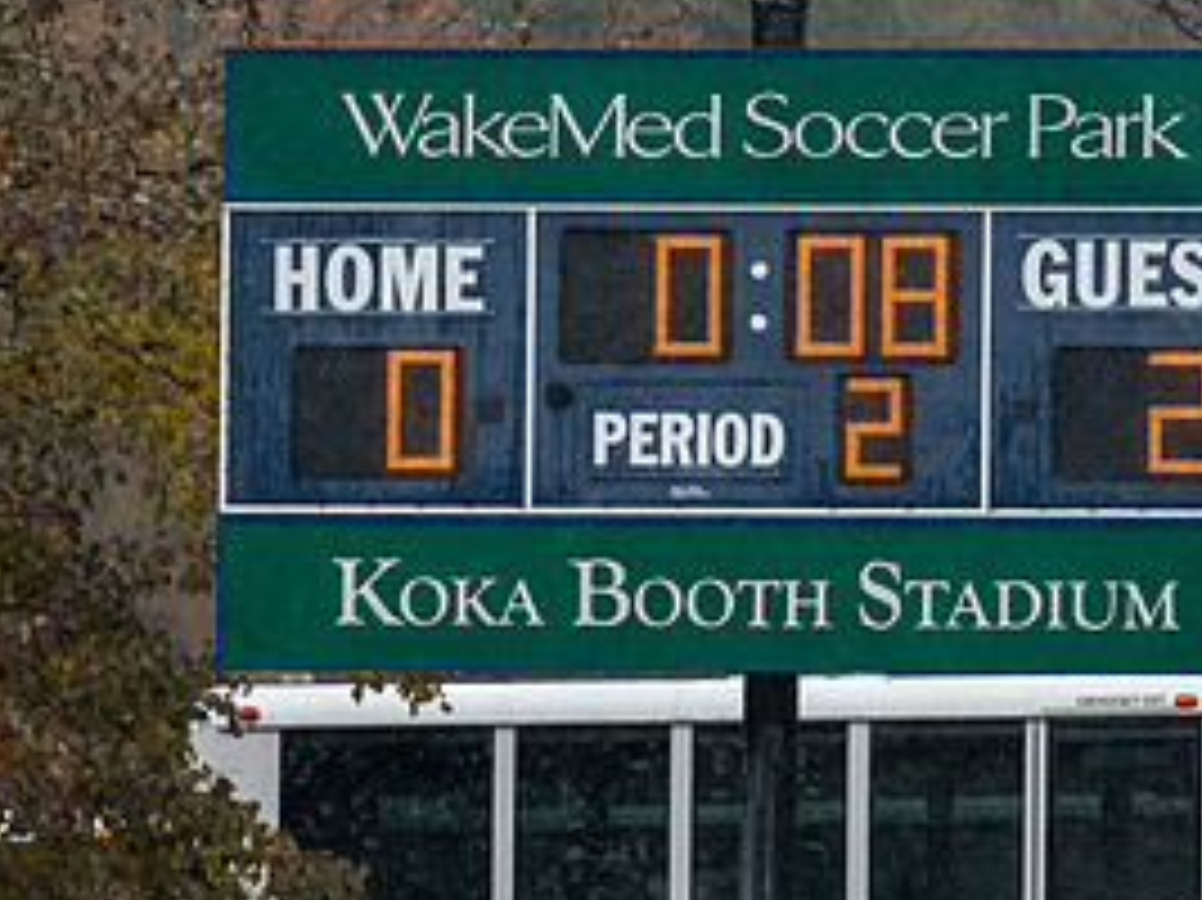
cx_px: 864
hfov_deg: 3.4
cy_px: 496
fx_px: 20339
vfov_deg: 2.5
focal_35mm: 586
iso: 3200
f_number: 5.6
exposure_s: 1/1000
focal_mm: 200
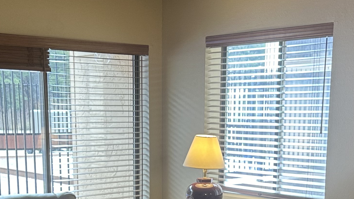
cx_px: 167
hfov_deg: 29.3
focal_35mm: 72
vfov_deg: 16.2
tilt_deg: -11.3
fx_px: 676
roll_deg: -0.1
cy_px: 227
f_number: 1.78
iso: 125
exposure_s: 1/60
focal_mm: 6.86
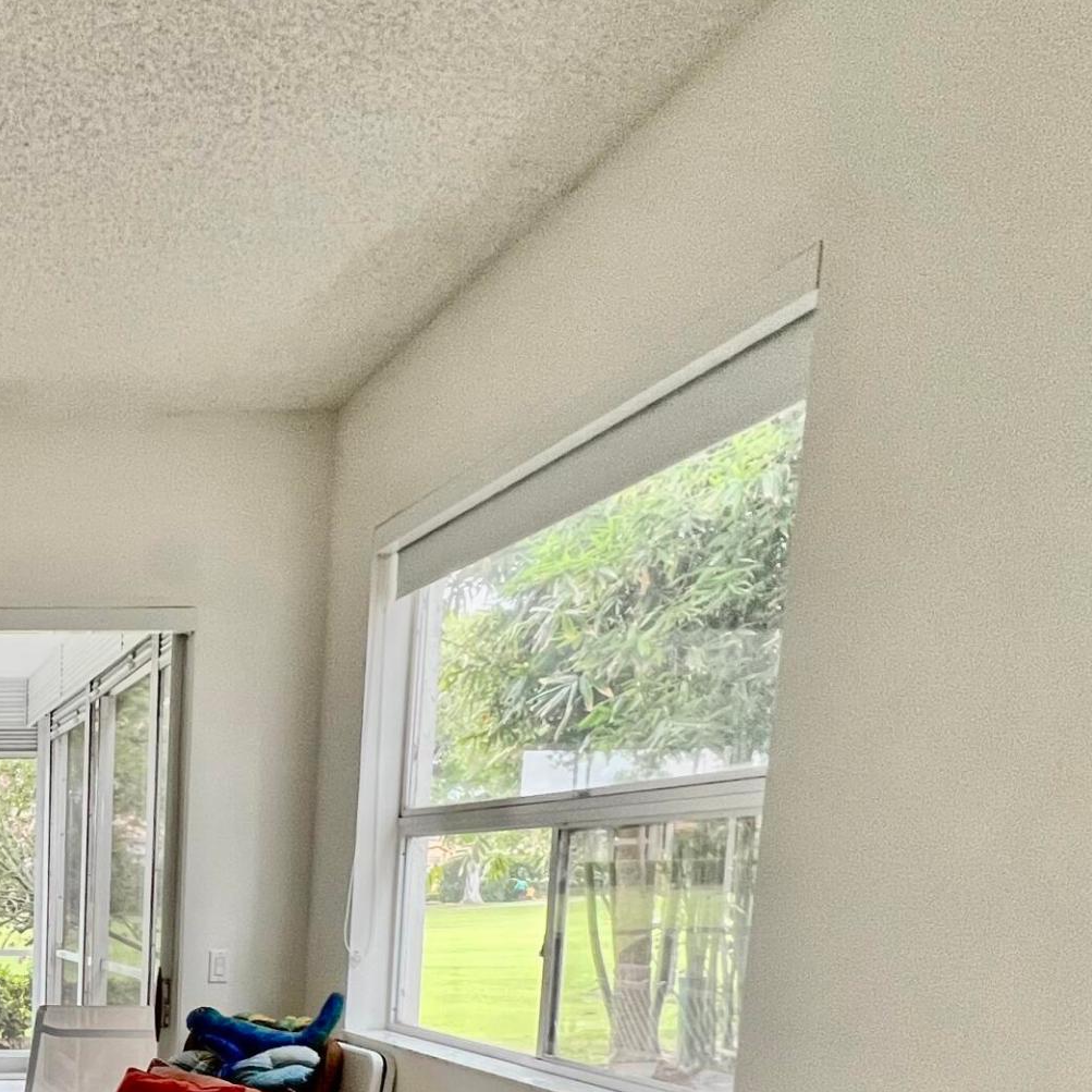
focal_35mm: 33
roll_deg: +0.0
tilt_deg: -8.5
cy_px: 1084
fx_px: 1178
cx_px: -162
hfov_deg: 39.0
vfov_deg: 43.0
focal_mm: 1.57
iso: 200
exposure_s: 1/120
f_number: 1.8
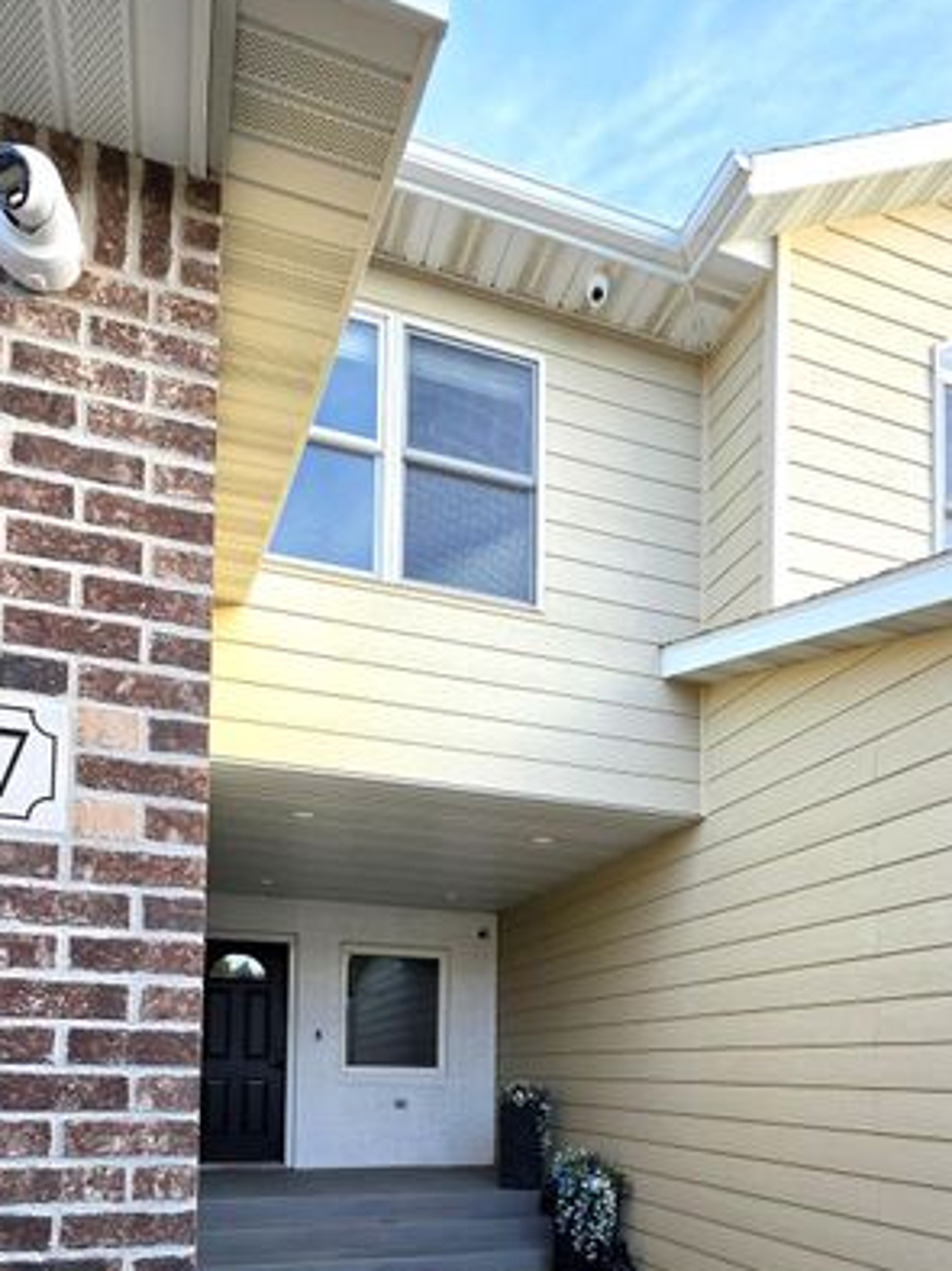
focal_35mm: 22
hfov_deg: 60.9
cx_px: 423
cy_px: 1053
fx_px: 808
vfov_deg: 67.6
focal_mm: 2.2
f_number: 1.9
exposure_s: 1/259
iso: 32
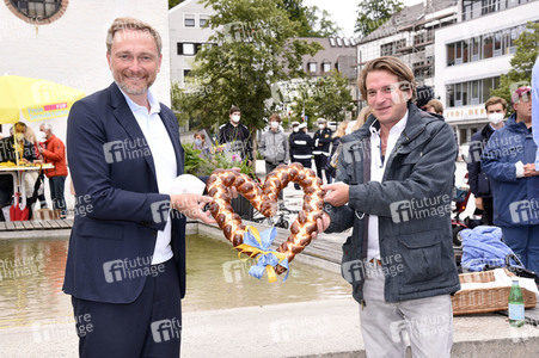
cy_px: 179
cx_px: 270
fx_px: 778
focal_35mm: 52
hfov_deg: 38.2
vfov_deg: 26.0
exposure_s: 1/160
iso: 320
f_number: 9
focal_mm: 52
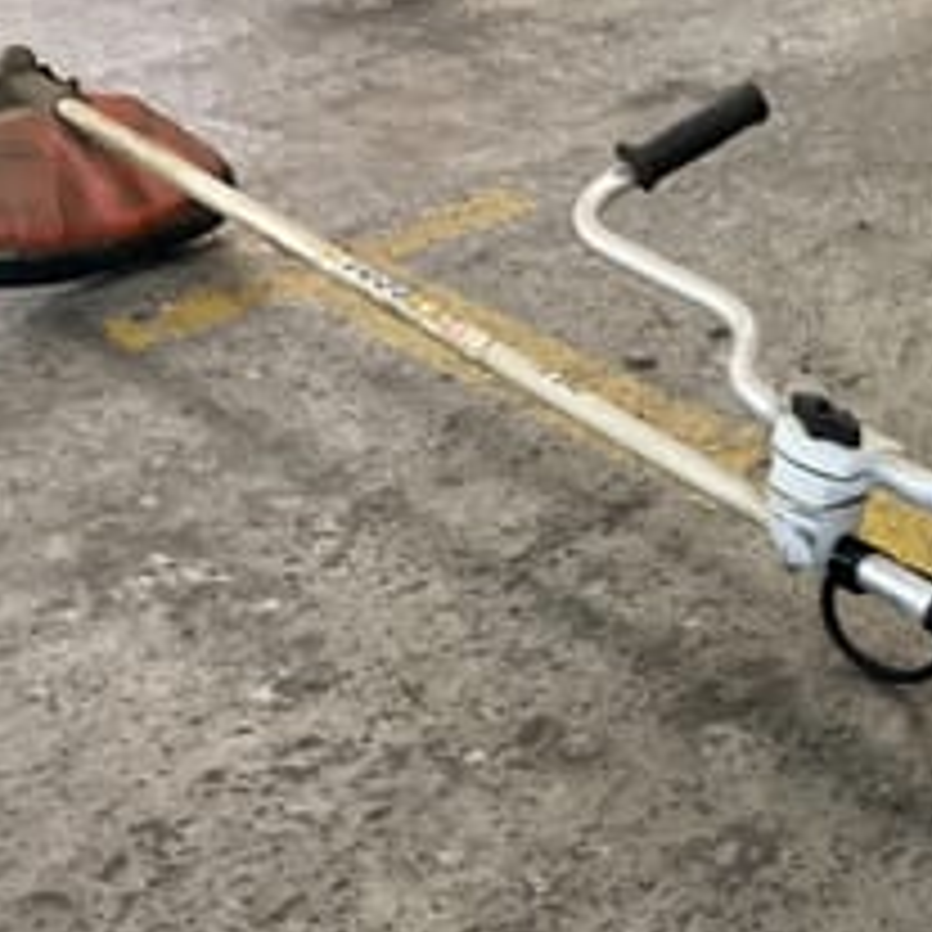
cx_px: 797
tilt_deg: -34.8
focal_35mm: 62
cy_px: 646
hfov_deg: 27.0
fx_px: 1889
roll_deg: +0.3
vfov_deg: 27.5
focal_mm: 3
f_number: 1.8
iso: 320
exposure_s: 1/25
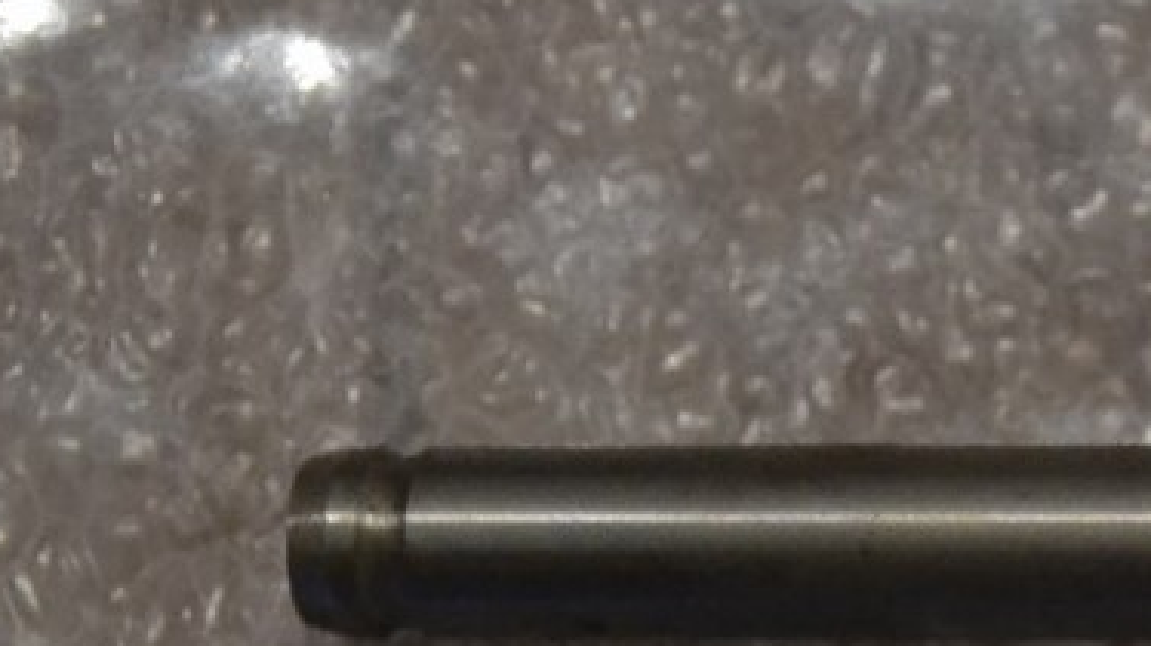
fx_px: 6925
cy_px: 520
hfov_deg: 9.3
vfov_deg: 5.3
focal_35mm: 227
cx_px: 1693
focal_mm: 40
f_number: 5.3
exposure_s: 1/60
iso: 2800
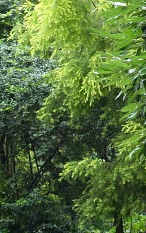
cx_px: 384
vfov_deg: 12.3
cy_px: -19
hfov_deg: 7.2
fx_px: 1069
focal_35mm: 168
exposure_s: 1/80
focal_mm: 11.69
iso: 125
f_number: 3.5
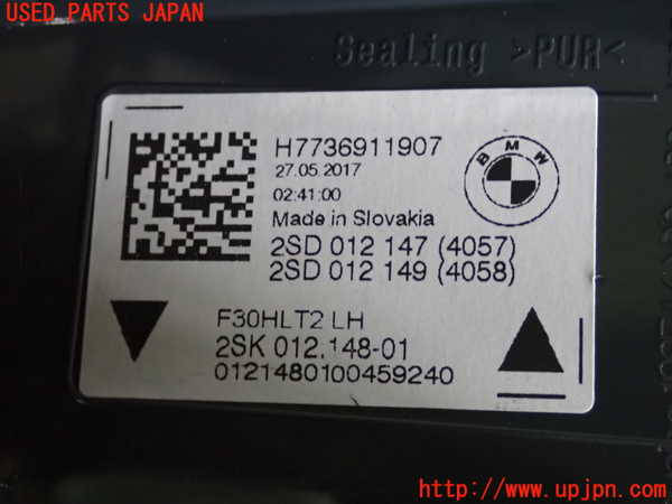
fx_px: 1378
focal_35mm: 71
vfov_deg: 20.7
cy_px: 252
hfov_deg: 27.4
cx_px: 336
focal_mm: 12.73
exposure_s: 1/60
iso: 1600
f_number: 3.9
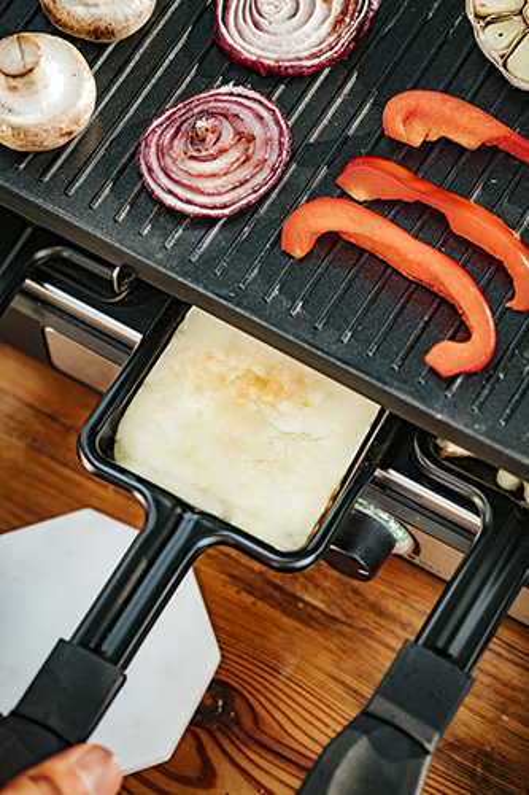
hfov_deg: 16.1
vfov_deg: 23.9
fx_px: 1875
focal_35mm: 85
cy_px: 398
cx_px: 264
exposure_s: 1/160
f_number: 4.5
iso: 160
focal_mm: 85
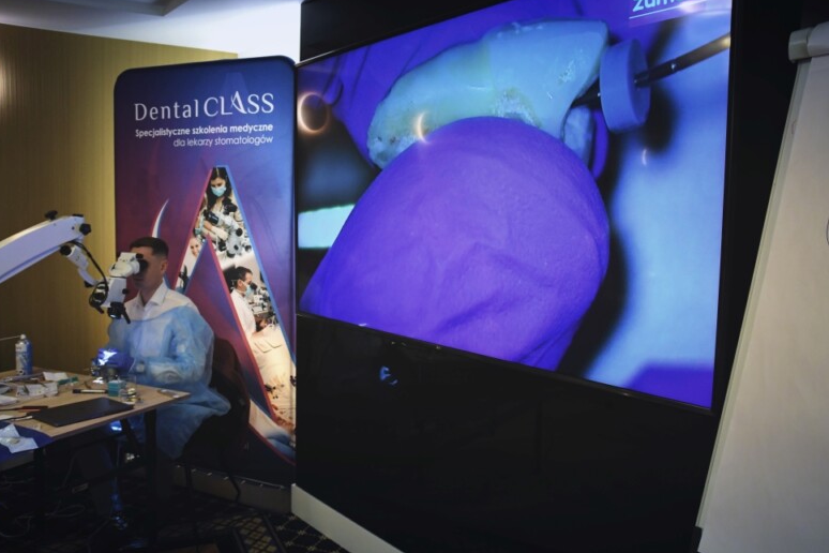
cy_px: 274
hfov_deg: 60.3
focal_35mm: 31
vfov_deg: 42.3
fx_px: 714
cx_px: 418
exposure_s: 1/100
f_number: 6.3
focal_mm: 20
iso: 4000
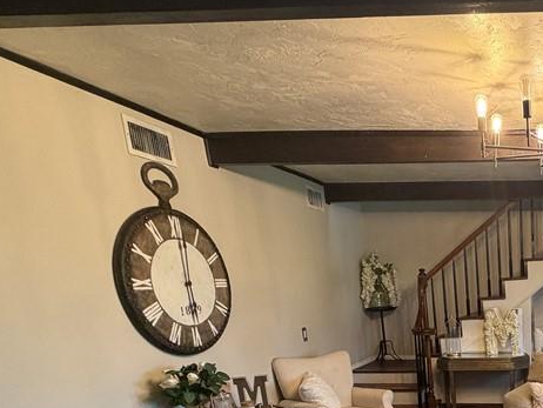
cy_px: 402
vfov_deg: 40.3
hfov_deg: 47.9
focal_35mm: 31
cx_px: 547
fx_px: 487
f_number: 2.2
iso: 200
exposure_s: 1/60
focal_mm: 2.22
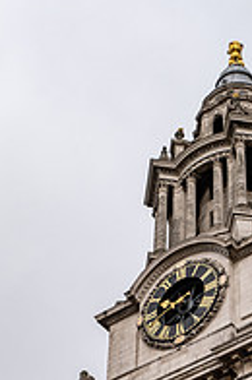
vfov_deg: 21.3
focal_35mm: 92
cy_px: 397
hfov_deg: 14.7
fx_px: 969
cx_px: 196
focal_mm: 26.6
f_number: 5.6
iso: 320
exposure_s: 1/950
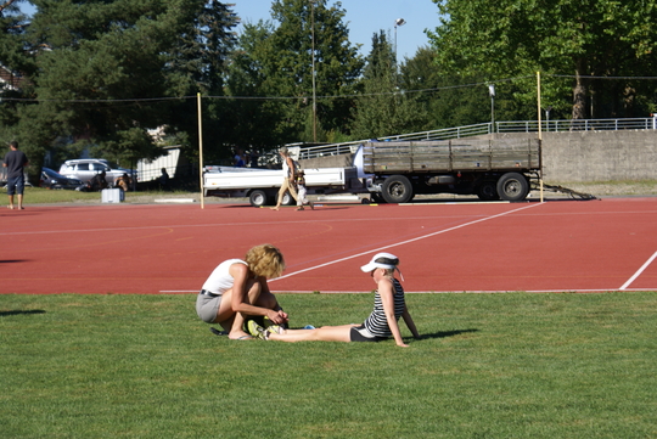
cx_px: 328
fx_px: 1918
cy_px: 220
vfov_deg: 13.1
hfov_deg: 19.4
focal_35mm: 105
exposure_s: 1/320
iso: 100
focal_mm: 70
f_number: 7.1
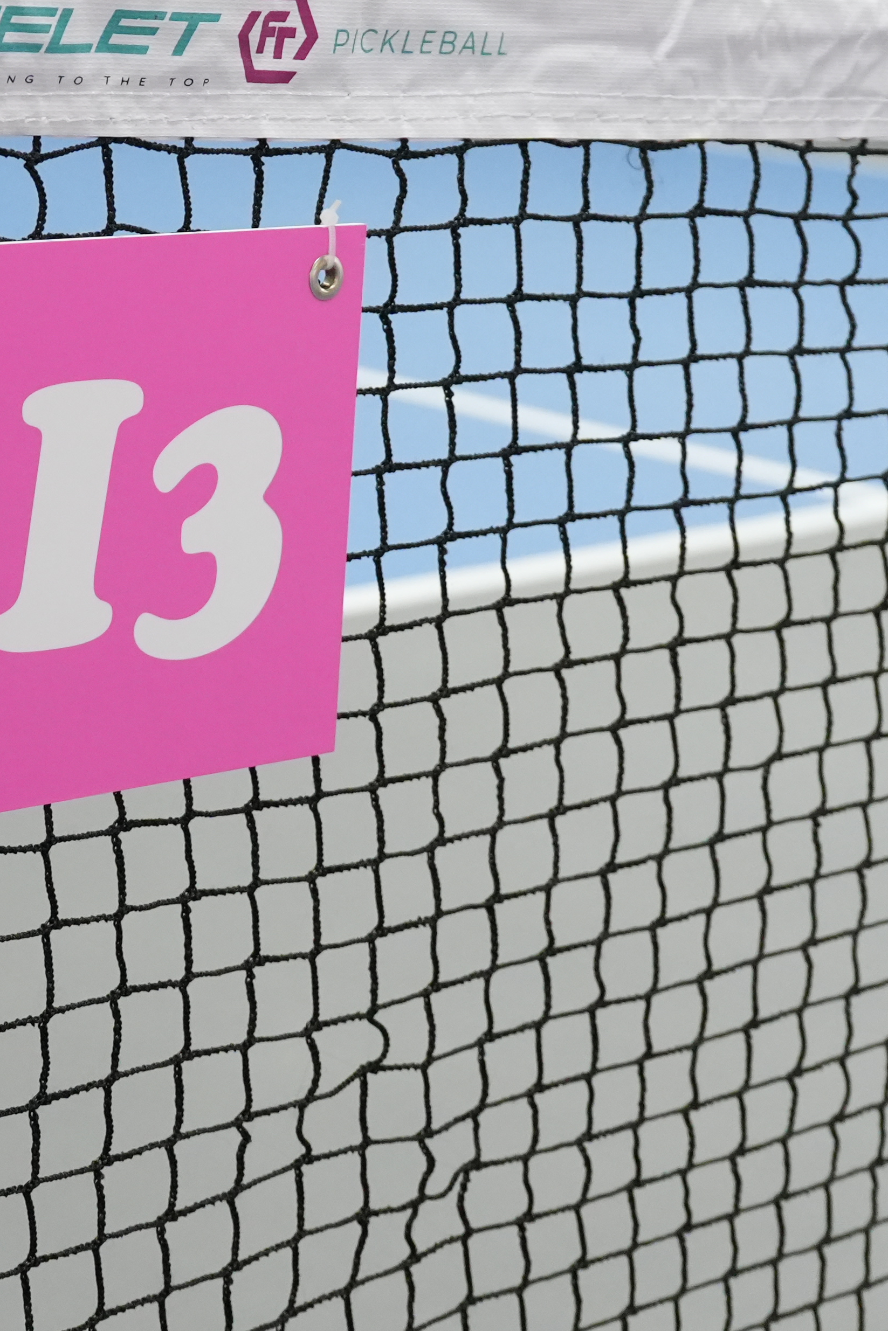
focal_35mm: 97
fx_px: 3588
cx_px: 127
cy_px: 531
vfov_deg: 21.0
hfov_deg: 14.0
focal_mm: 35
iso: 4000
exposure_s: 1/200
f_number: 4.5
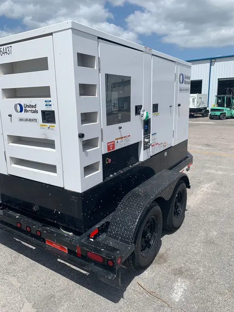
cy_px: 156
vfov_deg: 67.3
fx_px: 234
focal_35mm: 26
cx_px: 117
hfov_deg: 53.1
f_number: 1.8
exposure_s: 1/4464
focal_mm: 4.25
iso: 25
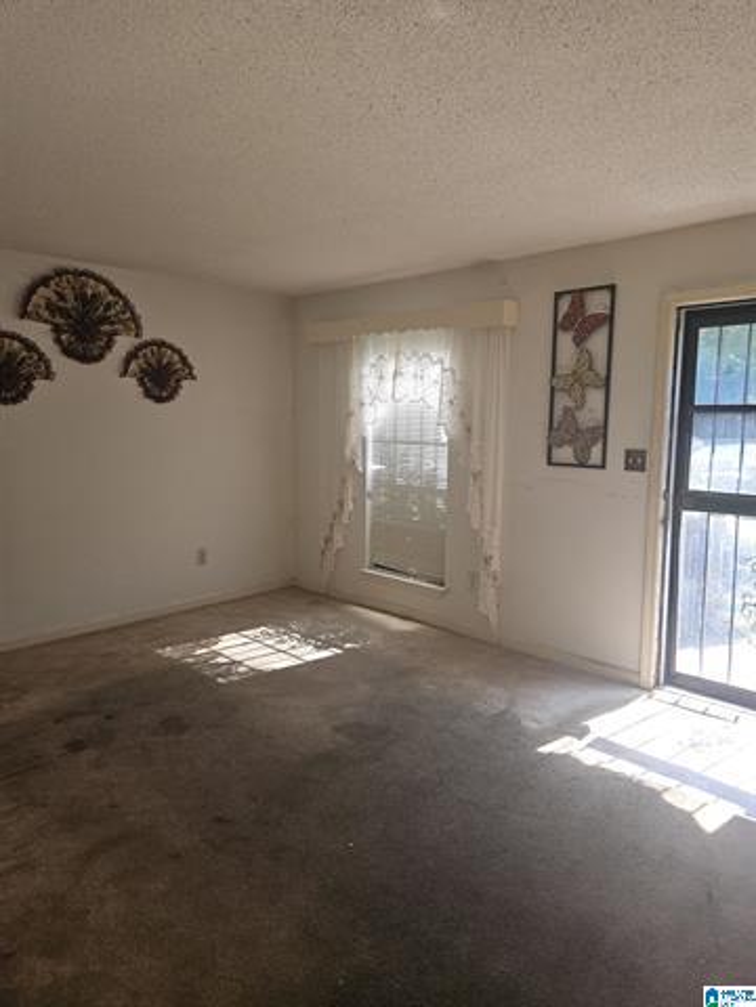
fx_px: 670
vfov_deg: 73.9
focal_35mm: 23
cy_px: 504
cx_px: 378
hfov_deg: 58.9
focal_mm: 5.4
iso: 50
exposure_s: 1/120
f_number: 1.8
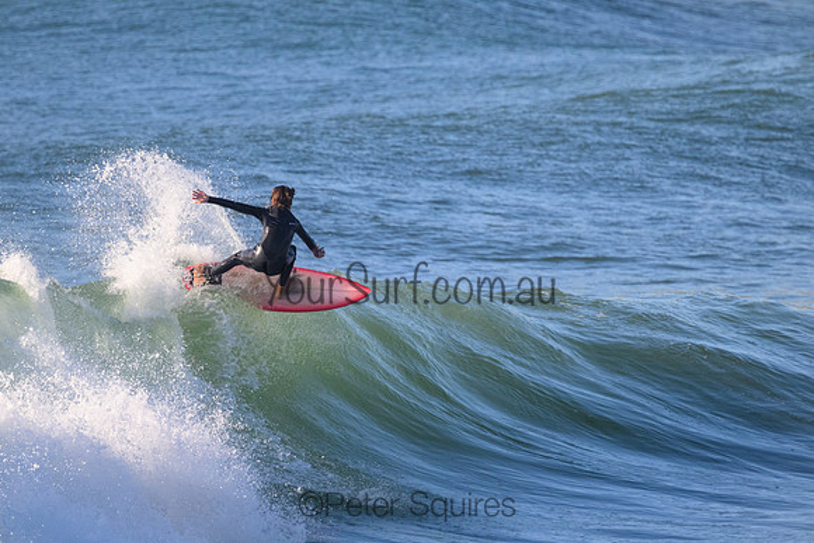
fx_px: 18092
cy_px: 272
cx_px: 407
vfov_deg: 1.7
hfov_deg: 2.6
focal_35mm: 800
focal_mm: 800
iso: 2800
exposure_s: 1/2000
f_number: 11
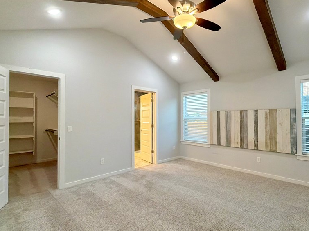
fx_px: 170
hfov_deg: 84.4
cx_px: 169
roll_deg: +1.5
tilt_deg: +0.9
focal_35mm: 19
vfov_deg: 68.7
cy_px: 116
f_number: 2.2
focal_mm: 2.22
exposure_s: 1/120
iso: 320
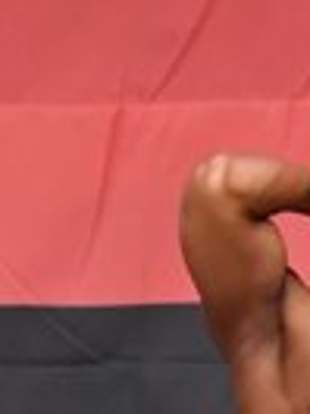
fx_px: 13600
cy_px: 721
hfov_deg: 1.3
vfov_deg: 1.7
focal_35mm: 1139
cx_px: -399
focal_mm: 135
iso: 6400
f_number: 5.6
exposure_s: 1/400
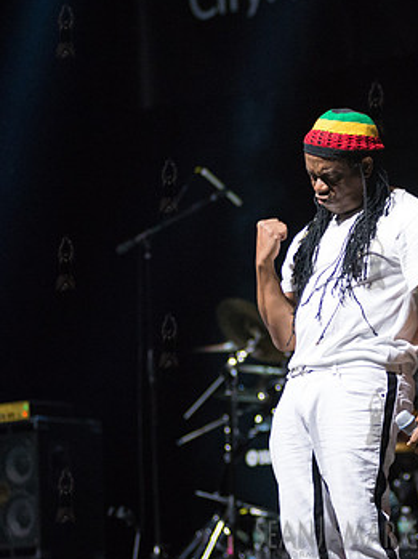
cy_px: 262
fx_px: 2710
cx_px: 375
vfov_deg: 11.8
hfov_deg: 8.8
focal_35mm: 168
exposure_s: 1/320
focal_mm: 105
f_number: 2.8
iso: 4000
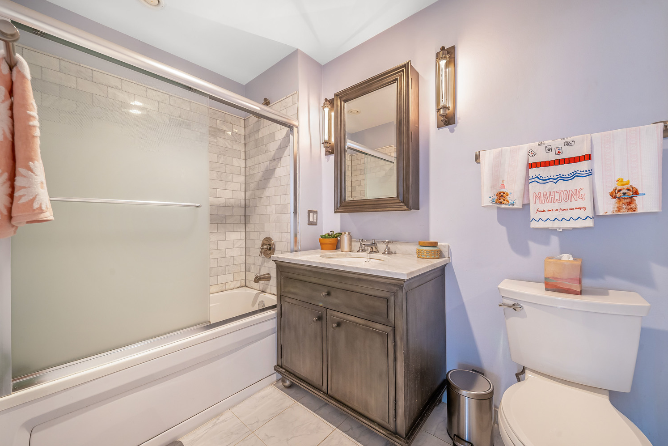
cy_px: 223
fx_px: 241
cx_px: 314
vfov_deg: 85.5
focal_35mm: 13
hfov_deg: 108.2
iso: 640
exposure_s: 1/50
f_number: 9
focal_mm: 12
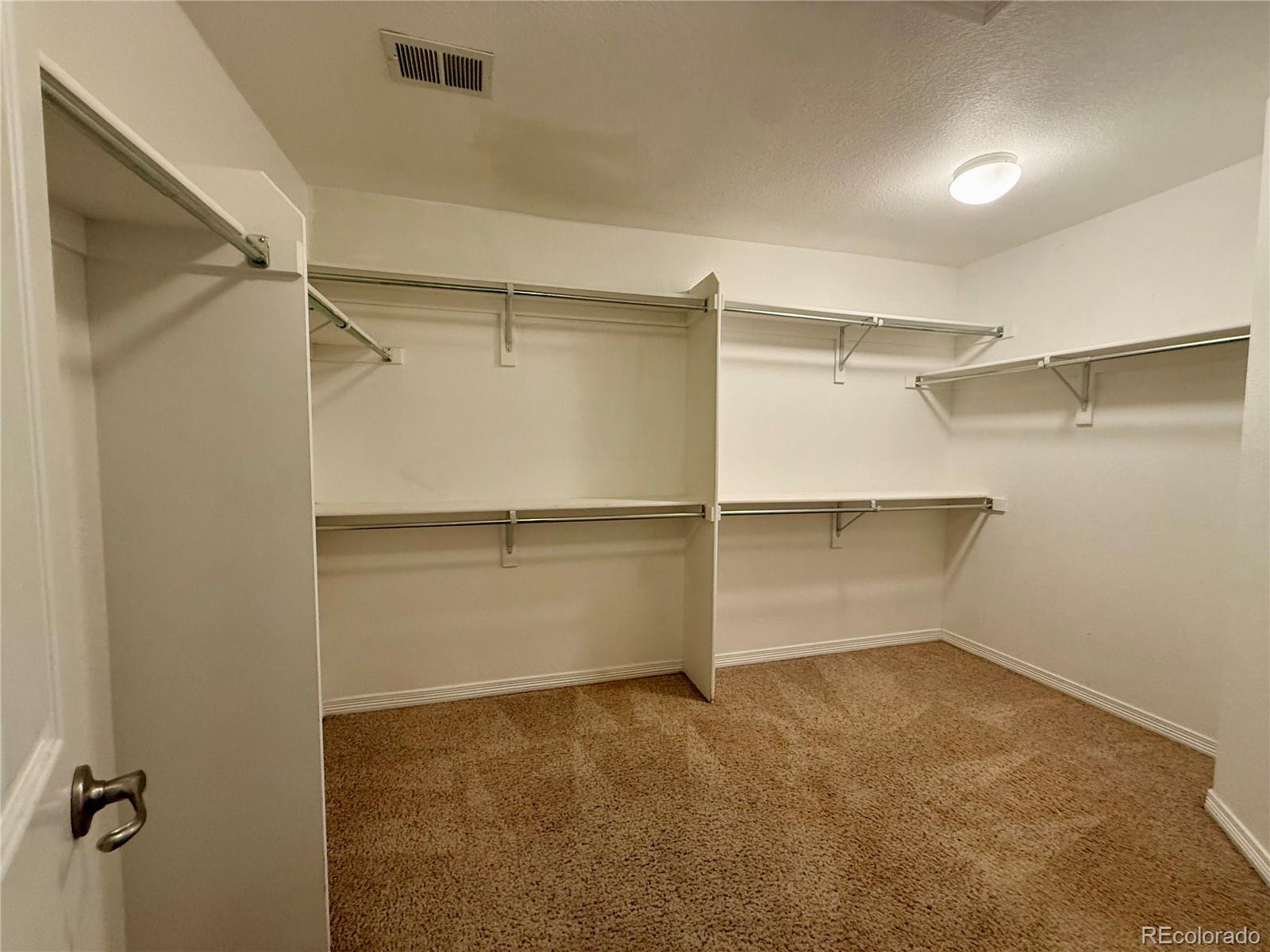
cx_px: 635
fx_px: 514
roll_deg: -0.8
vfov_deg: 85.7
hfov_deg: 102.1
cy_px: 476
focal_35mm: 14
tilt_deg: -1.8
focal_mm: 2.22
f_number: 2.2
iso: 250
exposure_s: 1/60
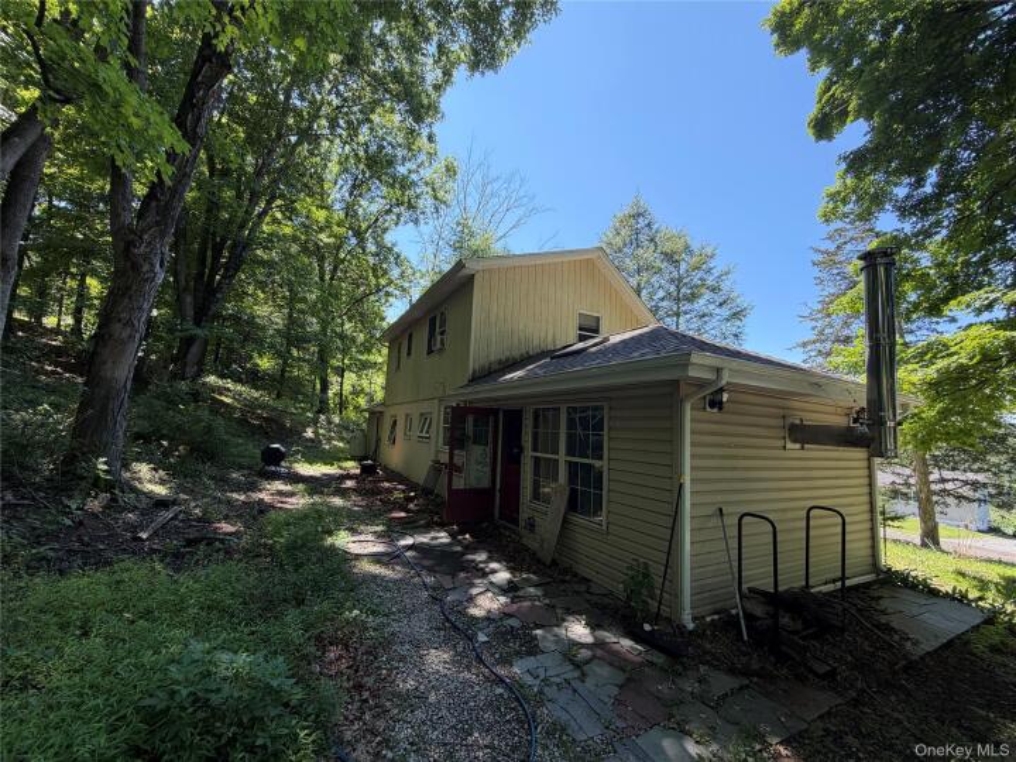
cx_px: 508
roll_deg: -2.1
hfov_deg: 102.1
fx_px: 411
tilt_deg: +6.3
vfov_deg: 85.7
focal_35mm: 14
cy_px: 381
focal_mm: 2.22
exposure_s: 1/304
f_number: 2.2
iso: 50
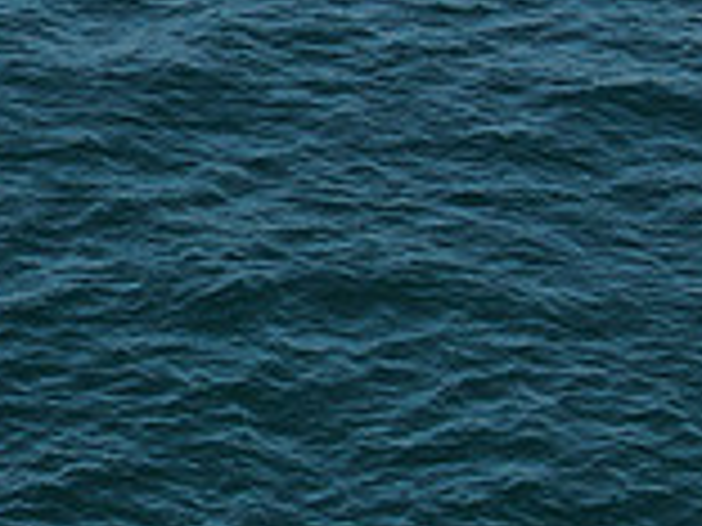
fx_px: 3610
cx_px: -346
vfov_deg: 8.3
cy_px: -110
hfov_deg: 10.7
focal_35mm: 178
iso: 100
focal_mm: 8.6
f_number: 3.8
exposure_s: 1/1000
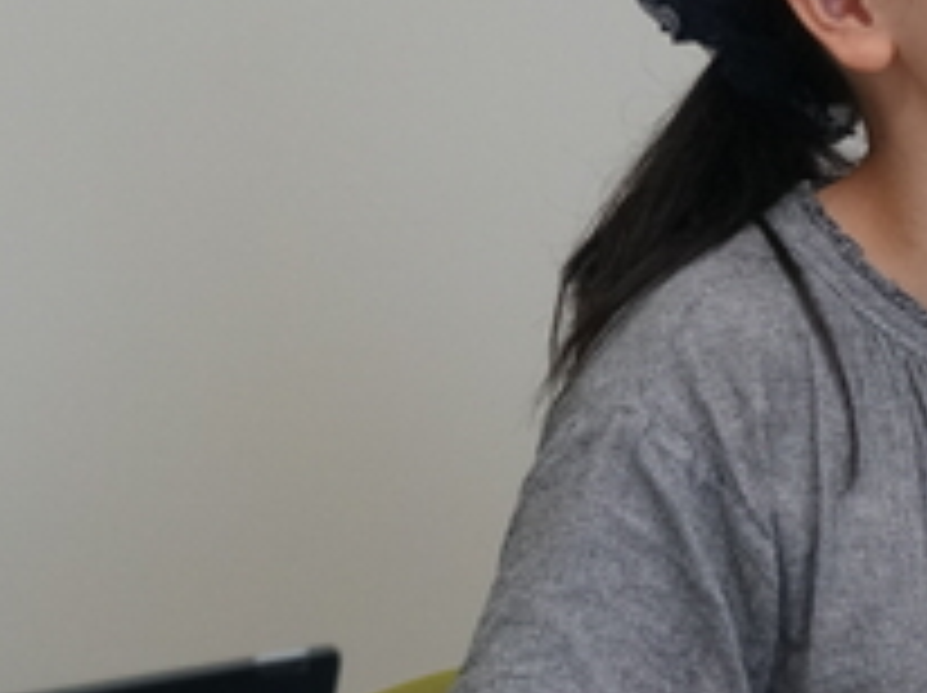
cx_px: 1274
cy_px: 385
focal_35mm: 280
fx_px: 7490
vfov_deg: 5.3
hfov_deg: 7.0
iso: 1250
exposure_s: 1/160
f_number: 5.6
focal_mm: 50
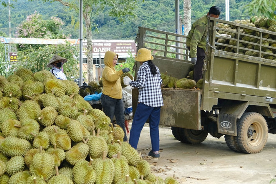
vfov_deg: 25.5
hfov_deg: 37.4
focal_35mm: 53
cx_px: 118
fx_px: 406
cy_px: 87
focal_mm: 26
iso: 250
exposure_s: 1/180
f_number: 4
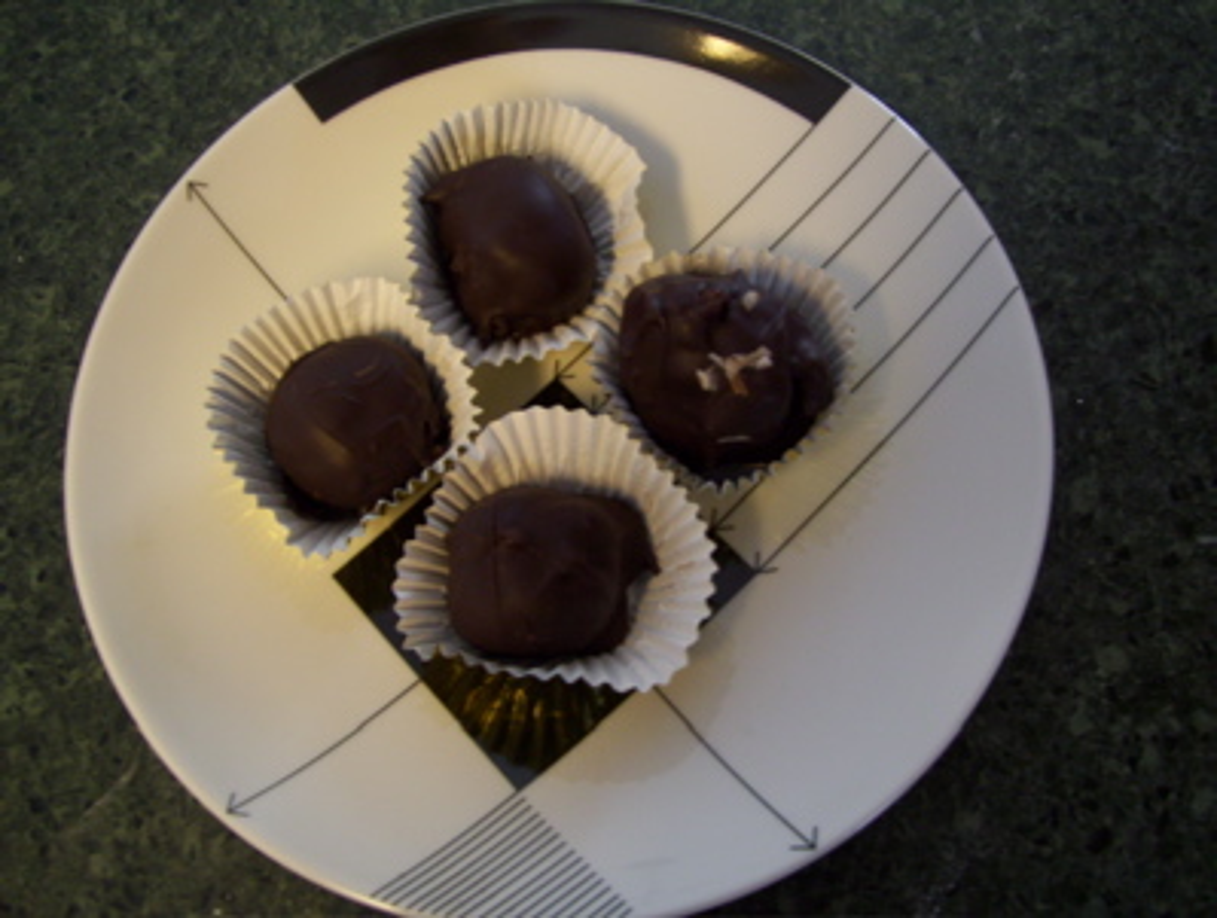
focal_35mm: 36
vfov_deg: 39.8
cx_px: 608
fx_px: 1268
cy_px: 459
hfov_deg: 51.3
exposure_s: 1/8
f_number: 2.7
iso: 160
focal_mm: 6
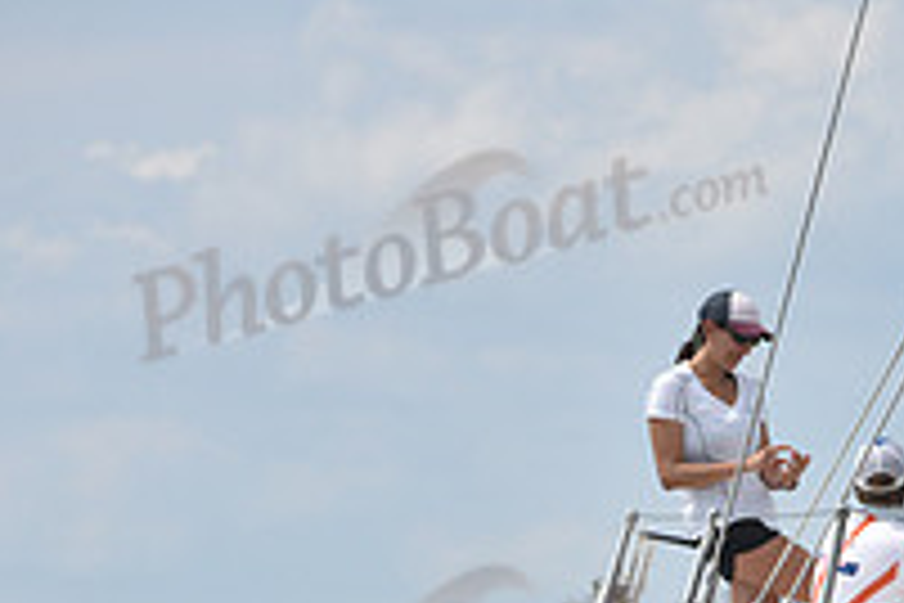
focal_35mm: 563
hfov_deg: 3.7
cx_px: 1003
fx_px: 14136
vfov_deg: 2.4
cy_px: 830
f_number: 7.1
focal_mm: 195
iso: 320
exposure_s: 1/1600
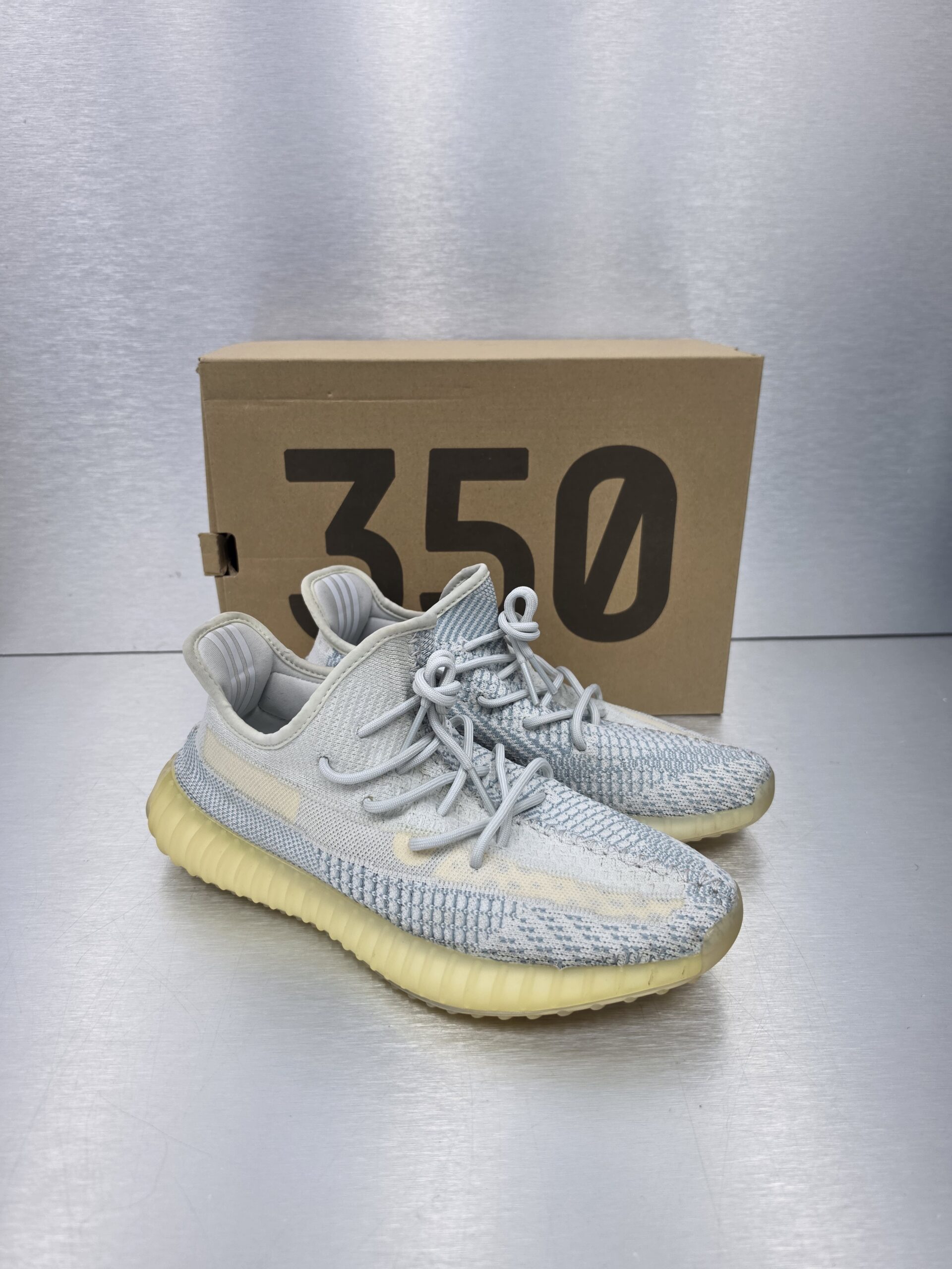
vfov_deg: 73.9
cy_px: 634
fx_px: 843
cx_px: 476
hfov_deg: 58.9
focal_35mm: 23
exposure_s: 1/100
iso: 100
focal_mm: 6.5
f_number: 1.4
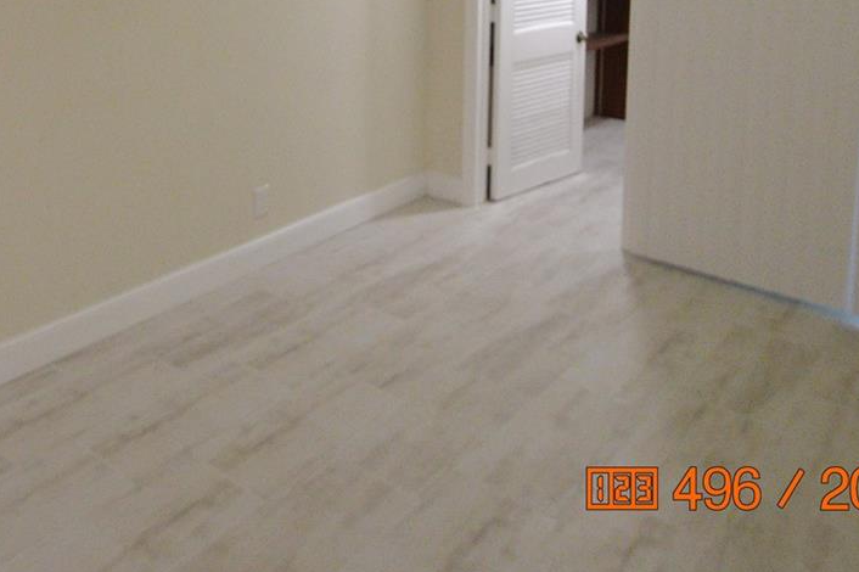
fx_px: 811
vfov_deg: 33.7
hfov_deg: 55.2
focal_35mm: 34
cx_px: 326
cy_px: -61
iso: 800
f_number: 3.5
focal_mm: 10
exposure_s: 1/60
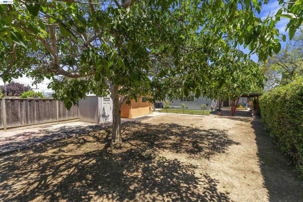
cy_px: 101
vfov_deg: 78.9
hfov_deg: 101.9
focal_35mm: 15
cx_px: 152
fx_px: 123
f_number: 8
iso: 400
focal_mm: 14.6
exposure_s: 1/400
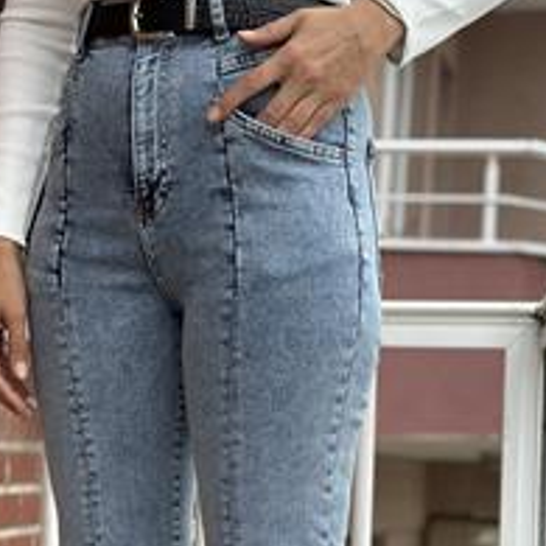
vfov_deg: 15.5
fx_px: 1963
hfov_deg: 15.8
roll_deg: -3.2
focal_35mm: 110
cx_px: 174
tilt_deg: -3.1
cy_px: 560
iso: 80
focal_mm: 6.86
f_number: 1.78
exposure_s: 1/1185
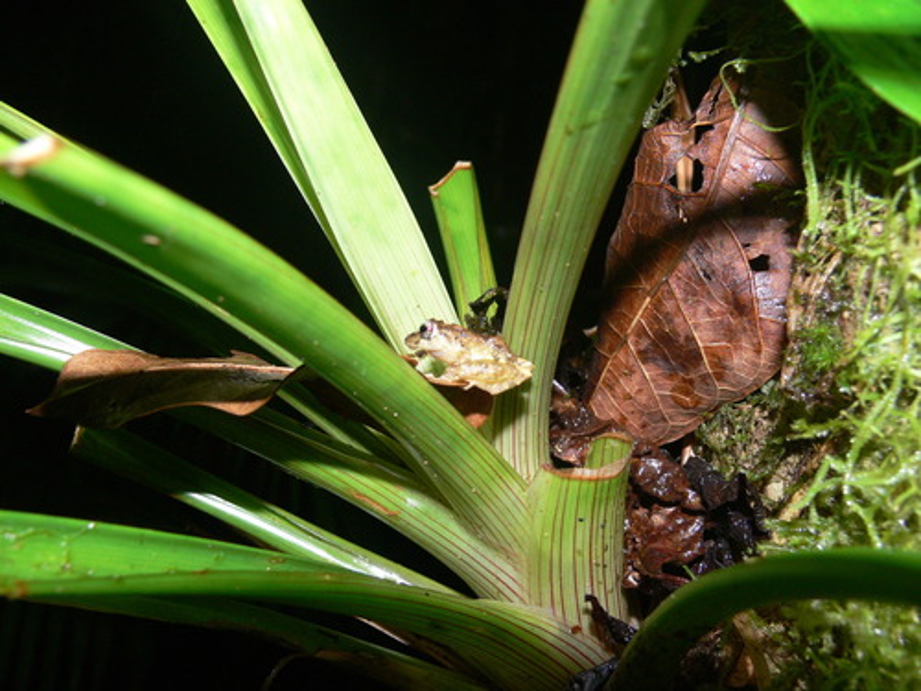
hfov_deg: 52.6
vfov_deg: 40.7
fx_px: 931
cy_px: 346
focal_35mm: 35
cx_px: 460
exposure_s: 1/30
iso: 100
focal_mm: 7.4
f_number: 4
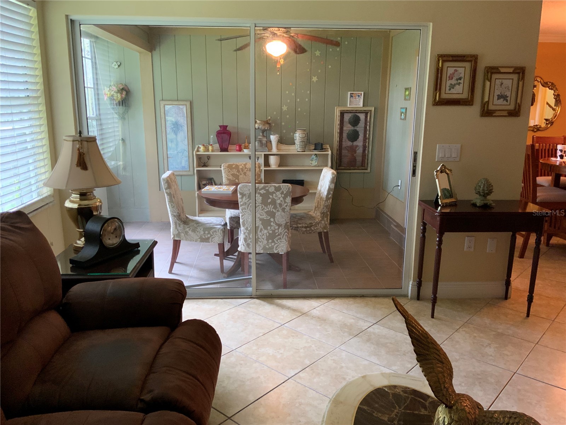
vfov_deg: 48.2
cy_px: 212
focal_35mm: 29
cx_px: 283
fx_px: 474
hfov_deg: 61.7
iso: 250
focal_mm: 3
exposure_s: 1/60
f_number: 1.8
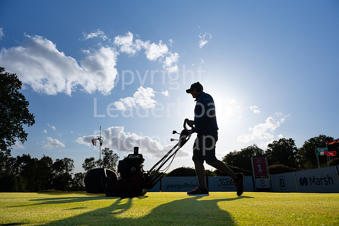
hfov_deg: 73.7
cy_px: 113
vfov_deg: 53.2
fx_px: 226
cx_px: 170
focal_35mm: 24
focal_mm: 24
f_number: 6.3
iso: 500
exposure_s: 1/8000
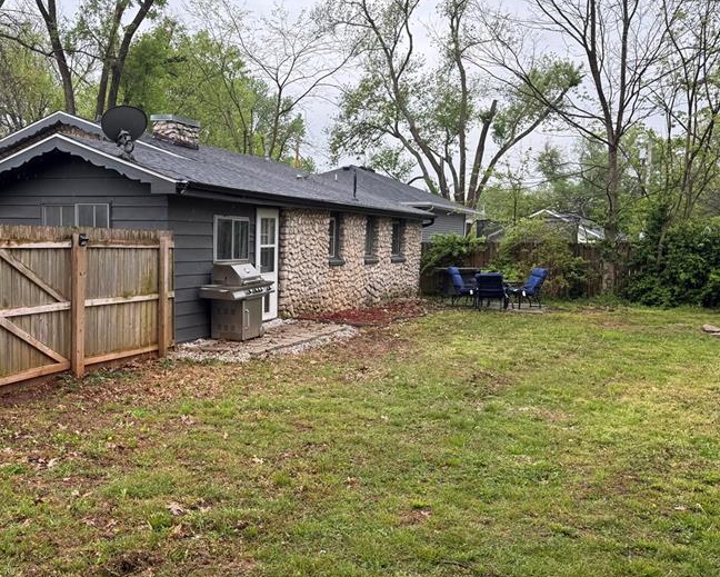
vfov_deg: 40.1
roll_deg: -0.8
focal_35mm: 37
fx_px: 789
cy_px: 306
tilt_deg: -3.9
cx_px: 249
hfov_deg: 48.4
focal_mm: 6.76
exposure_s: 1/448
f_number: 1.78
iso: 80
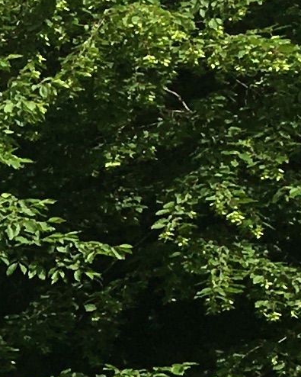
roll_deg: -0.9
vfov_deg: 8.2
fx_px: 2573
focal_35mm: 231
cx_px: -1026
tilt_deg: +10.8
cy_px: 561
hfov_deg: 5.5
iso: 25
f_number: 2.2
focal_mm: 4.15
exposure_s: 1/1570
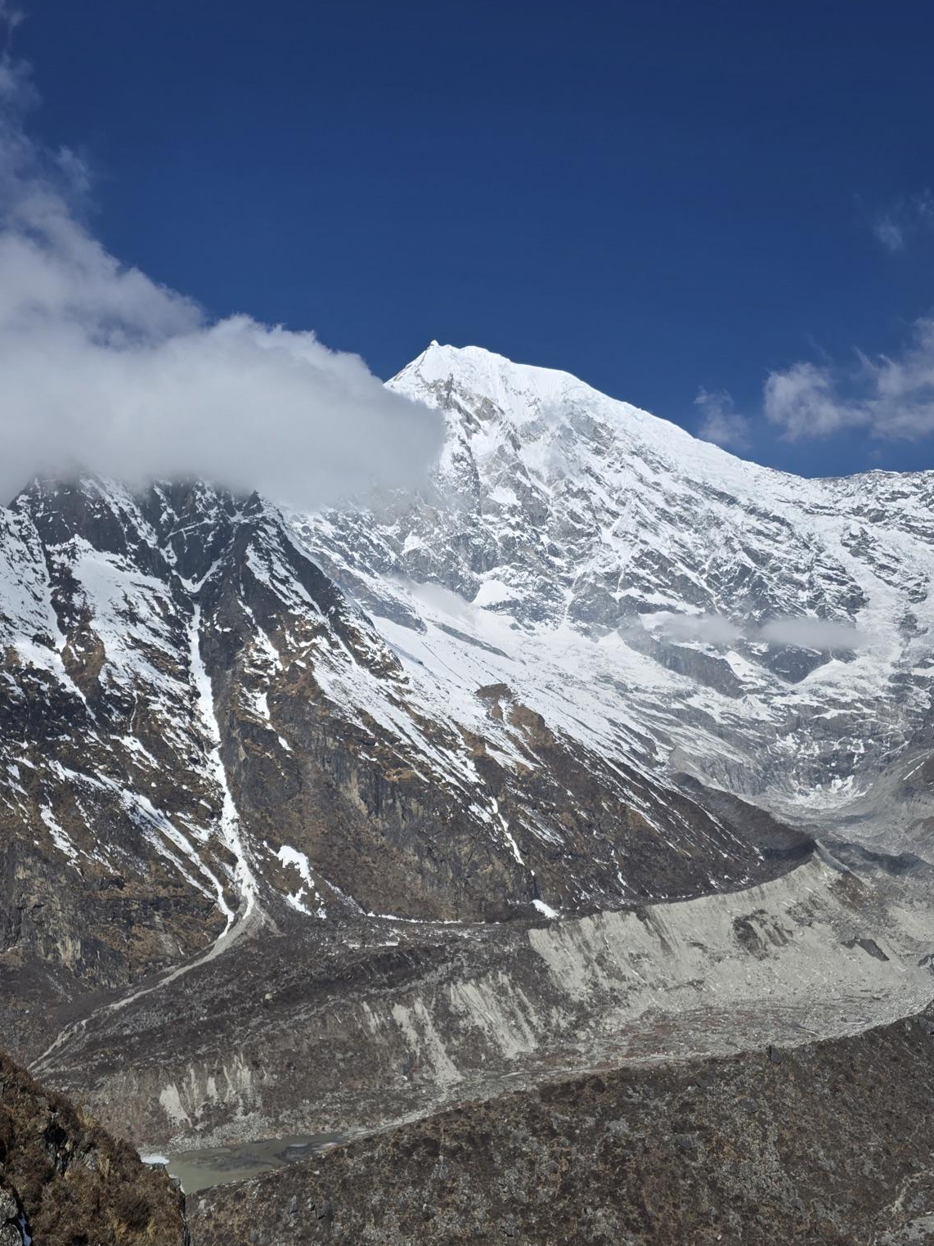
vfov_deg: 61.7
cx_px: 492
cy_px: 627
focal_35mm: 29
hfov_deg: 48.2
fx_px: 1043
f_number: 1.7
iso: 12
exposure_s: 1/1854
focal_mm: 6.3
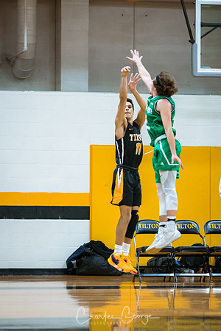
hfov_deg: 7.5
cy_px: 166
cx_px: 110
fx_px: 1685
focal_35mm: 183
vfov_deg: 11.2
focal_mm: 122
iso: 3200
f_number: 2.8
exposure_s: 1/400
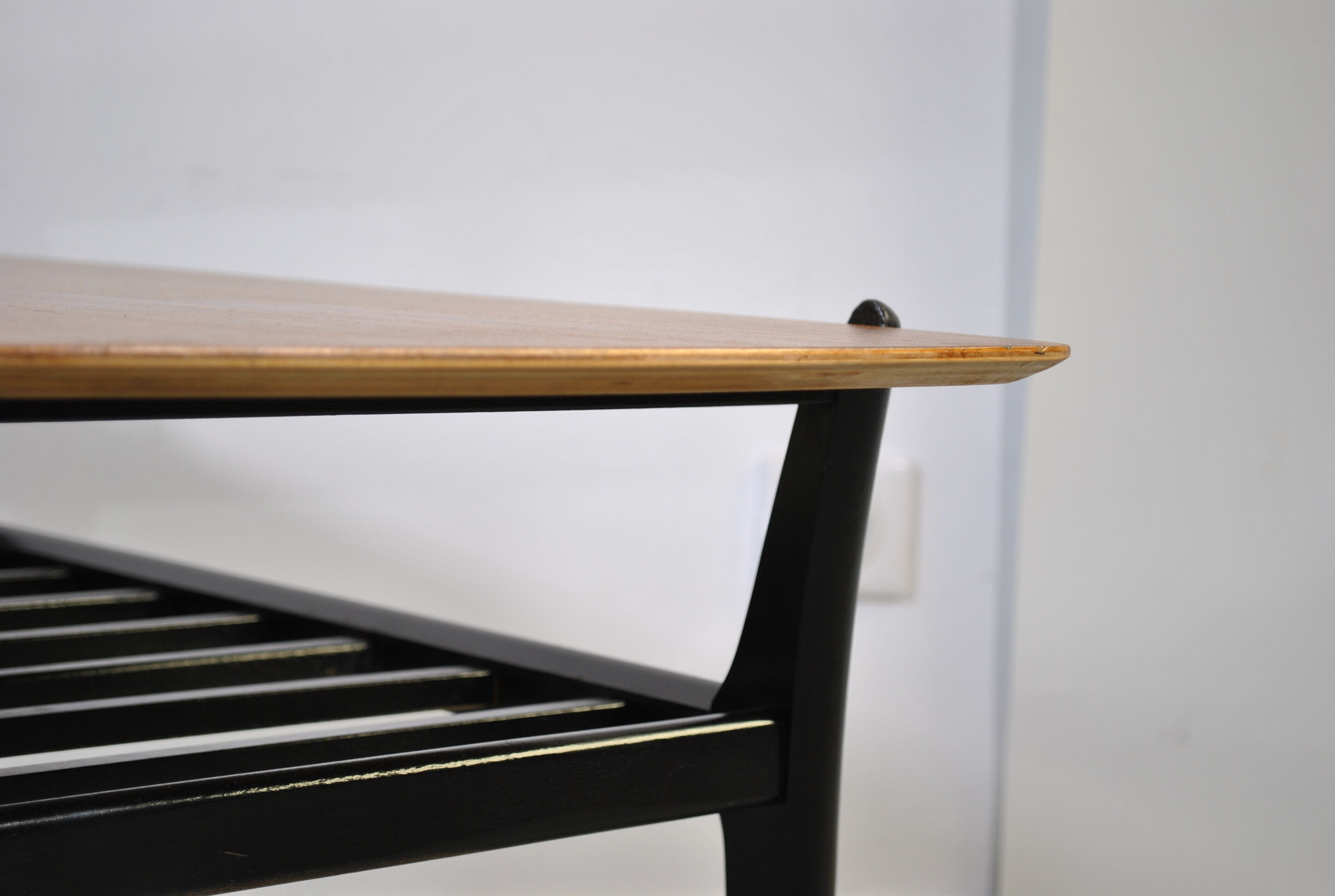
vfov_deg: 17.6
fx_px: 2898
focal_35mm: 78
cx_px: 668
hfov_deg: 25.9
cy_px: 448
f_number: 5.6
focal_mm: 52
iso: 200
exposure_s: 1/40
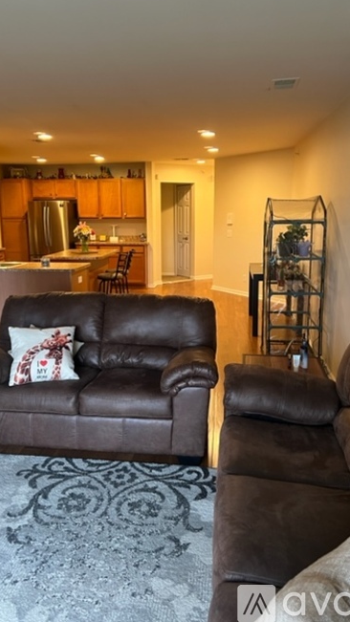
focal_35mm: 29
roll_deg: +0.1
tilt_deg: -10.6
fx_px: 479
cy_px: 304
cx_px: 153
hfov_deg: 40.1
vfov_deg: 66.1
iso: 320
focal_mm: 5.7
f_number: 1.5
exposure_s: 1/60
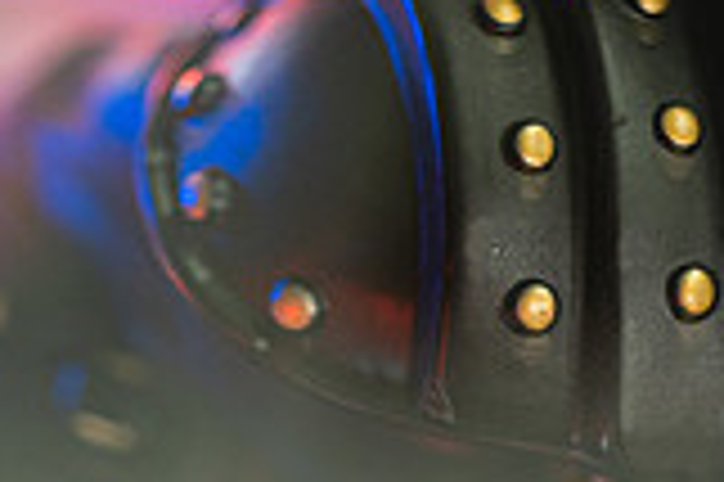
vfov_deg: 4.2
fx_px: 6529
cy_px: -52
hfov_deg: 6.3
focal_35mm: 325
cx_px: 751
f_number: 2.8
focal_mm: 90
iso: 1000
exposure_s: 1/40
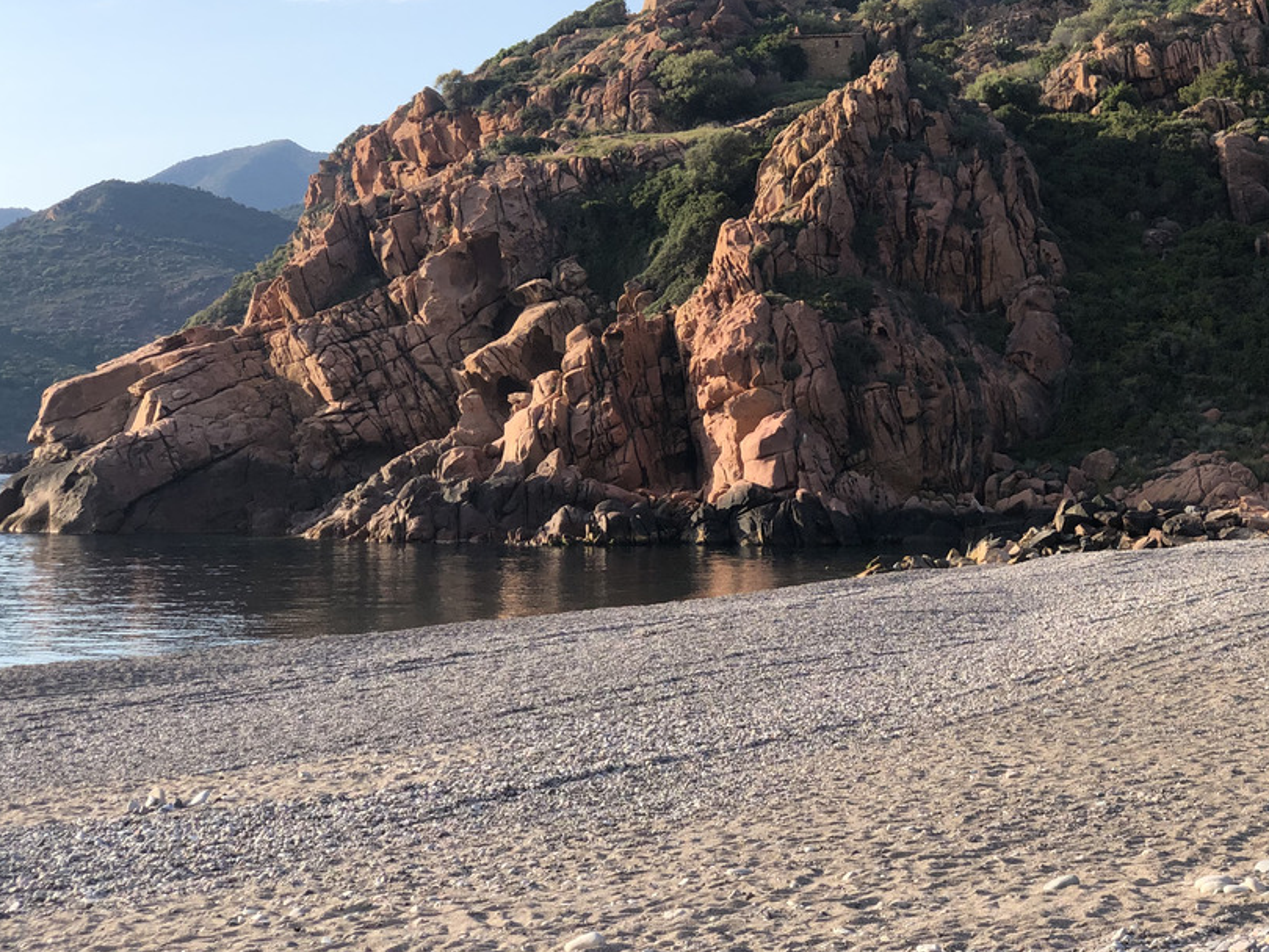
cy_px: 301
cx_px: 887
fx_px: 2824
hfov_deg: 25.1
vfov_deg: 19.1
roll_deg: +0.4
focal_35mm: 77
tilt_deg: +3.1
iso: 16
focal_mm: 6
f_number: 2.4
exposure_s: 1/623
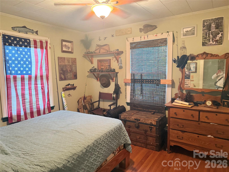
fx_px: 159
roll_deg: +1.6
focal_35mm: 24
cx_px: 114
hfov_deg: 71.6
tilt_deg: -5.6
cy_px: 86
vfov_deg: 56.8
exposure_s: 1/40
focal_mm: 6.76
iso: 640
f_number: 1.78
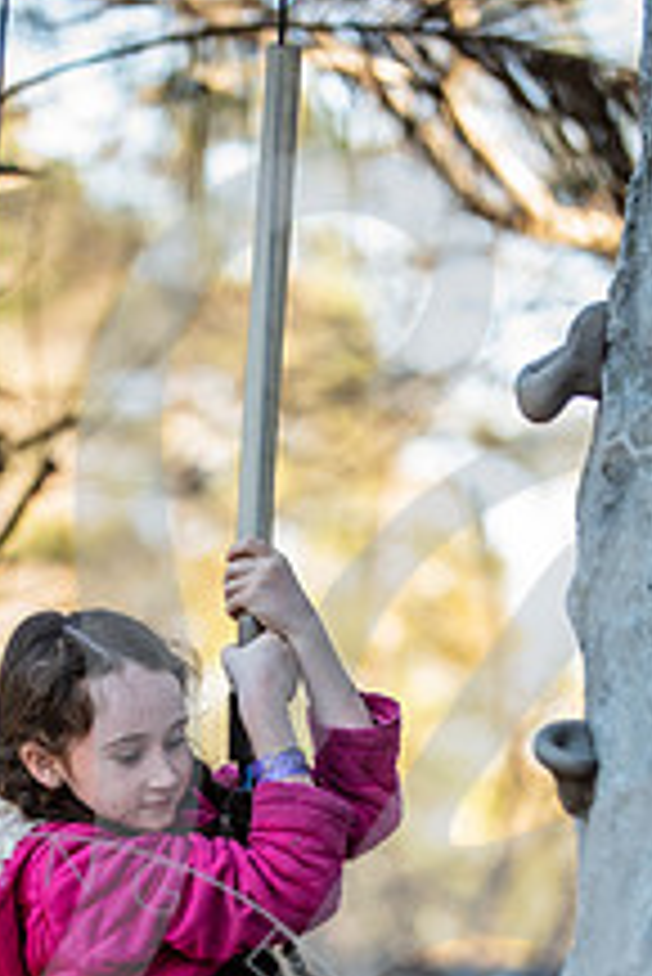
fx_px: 6184
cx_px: 225
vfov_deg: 9.0
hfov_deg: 6.0
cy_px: 909
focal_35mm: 228
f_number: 2.8
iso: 320
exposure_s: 1/250
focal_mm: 110
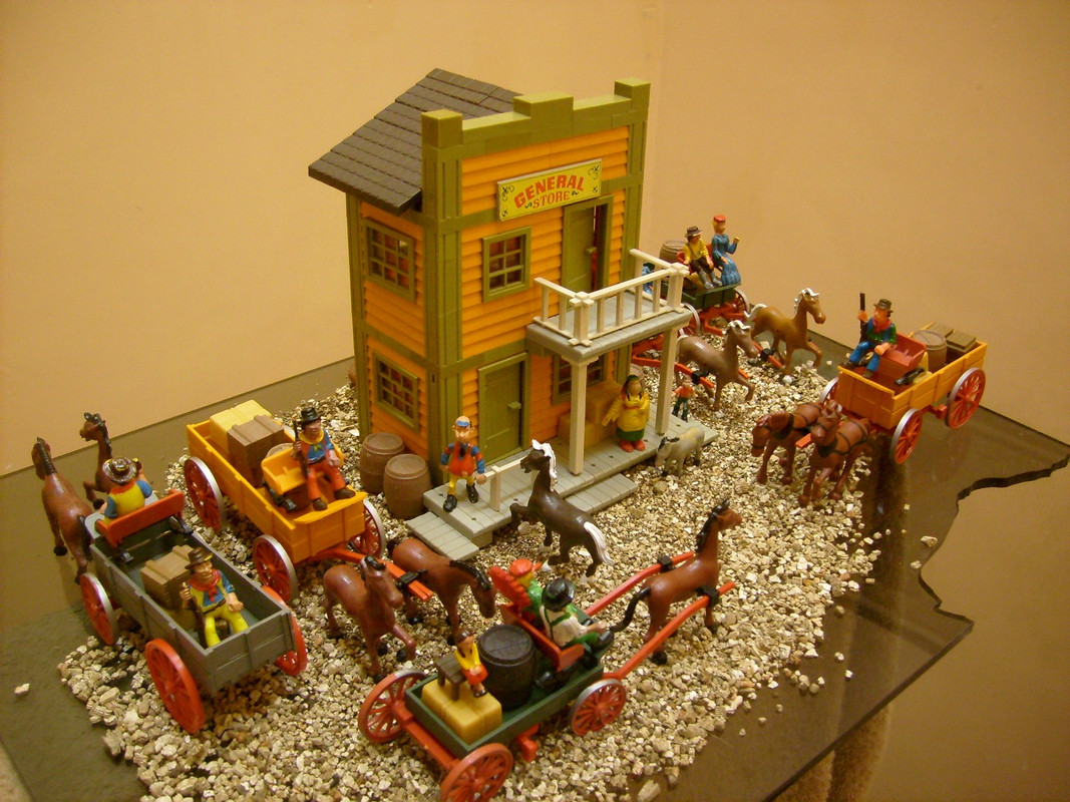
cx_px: 535
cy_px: 401
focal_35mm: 35
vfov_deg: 40.7
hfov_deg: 52.6
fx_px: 1082
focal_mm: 5.8
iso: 200
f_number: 2.8
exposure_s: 1/30
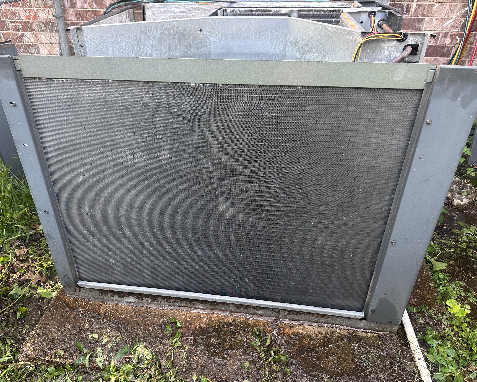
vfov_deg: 54.9
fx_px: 367
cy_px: 193
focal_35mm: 26
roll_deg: -0.1
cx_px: 216
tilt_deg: -32.3
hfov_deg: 65.9
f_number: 1.78
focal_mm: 6.86
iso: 100
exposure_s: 1/121
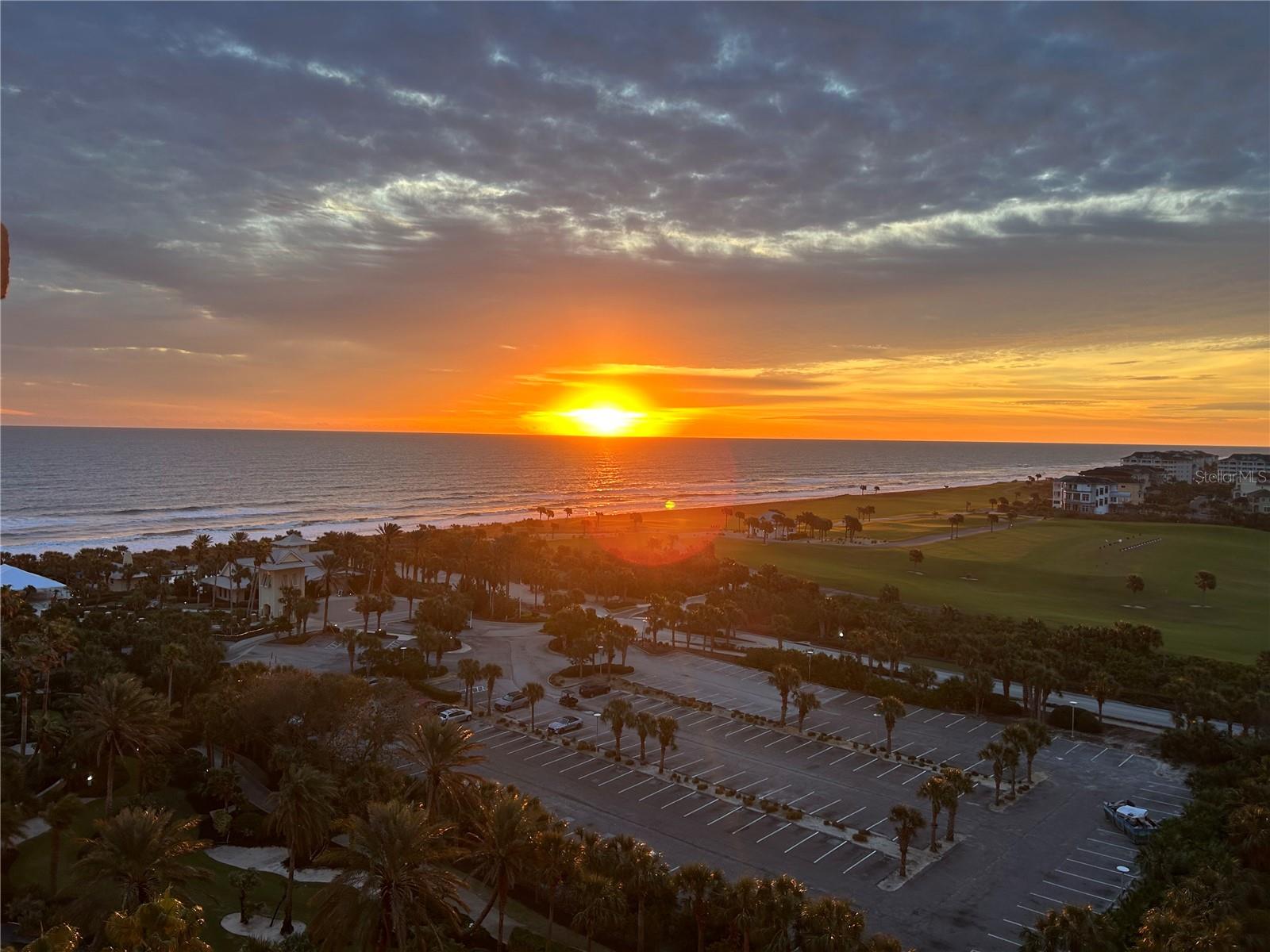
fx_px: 954
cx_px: 635
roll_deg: -0.7
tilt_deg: -2.3
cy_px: 476
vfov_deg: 53.1
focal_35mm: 26
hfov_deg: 67.3
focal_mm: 5.7
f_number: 1.5
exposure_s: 1/298
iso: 50
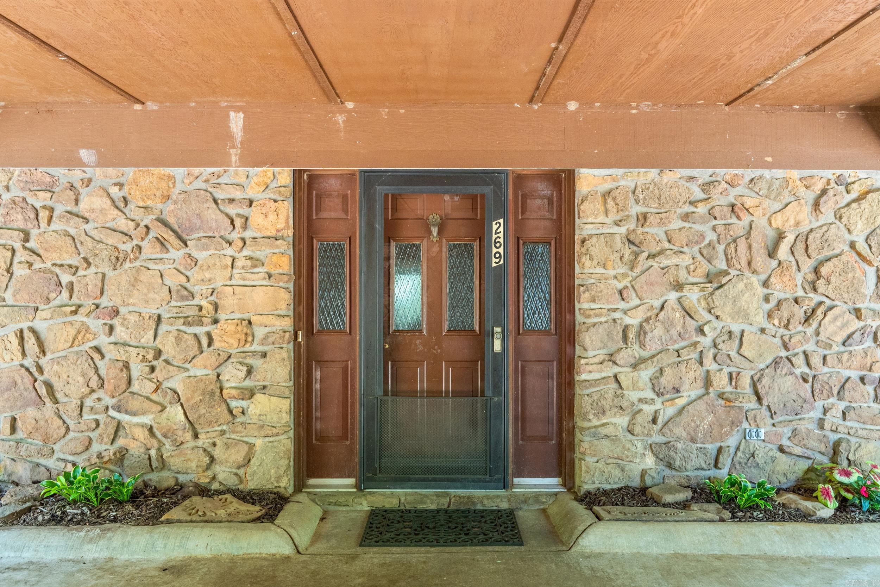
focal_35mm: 27
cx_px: 440
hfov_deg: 67.4
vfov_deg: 47.9
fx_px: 660
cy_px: 294
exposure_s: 1/60
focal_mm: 18
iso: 1250
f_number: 5
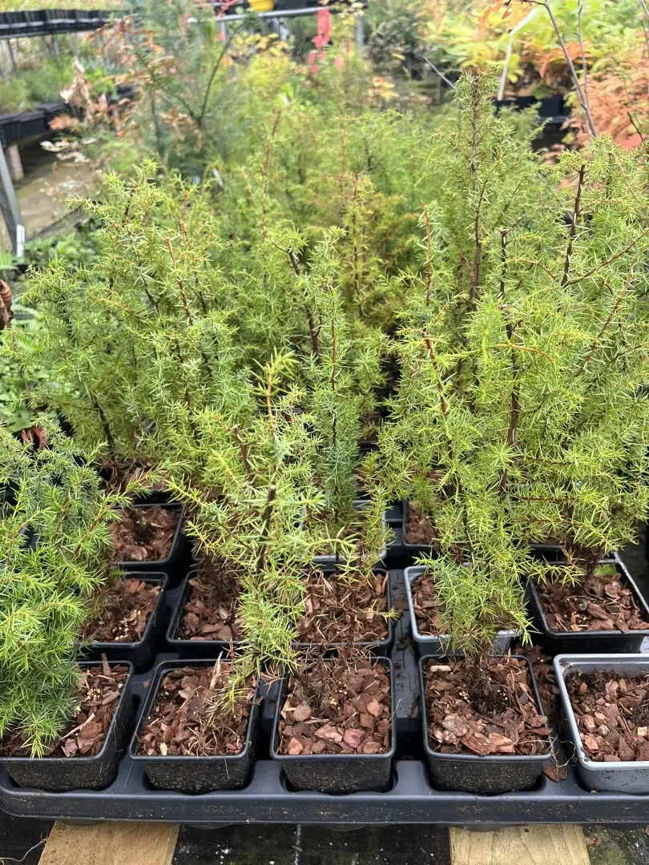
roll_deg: +3.6
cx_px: 324
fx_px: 650
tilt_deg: -31.4
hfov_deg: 53.1
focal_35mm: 26
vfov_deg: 67.3
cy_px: 432
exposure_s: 1/121
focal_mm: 5.1
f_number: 1.6
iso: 80
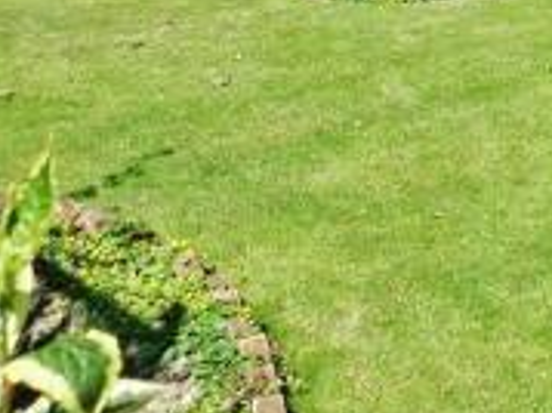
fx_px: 1243
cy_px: -82
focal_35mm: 78
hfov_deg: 24.0
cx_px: 544
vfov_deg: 18.0
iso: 100
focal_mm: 4.3
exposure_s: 1/400
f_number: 4
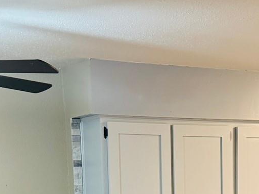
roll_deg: +1.1
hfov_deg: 20.2
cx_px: 170
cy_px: 306
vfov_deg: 14.1
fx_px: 726
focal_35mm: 97
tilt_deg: -8.0
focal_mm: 6.76
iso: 640
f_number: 1.78
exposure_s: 1/60
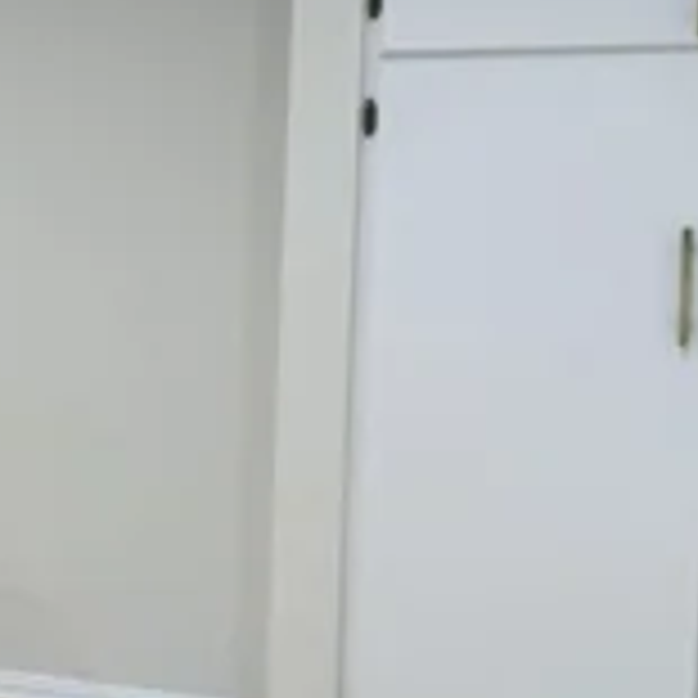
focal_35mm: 102
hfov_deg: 15.7
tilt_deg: -8.0
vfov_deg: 17.0
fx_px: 2327
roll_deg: +0.4
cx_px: -354
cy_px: 486
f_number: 1.78
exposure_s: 1/120
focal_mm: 6.76
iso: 80
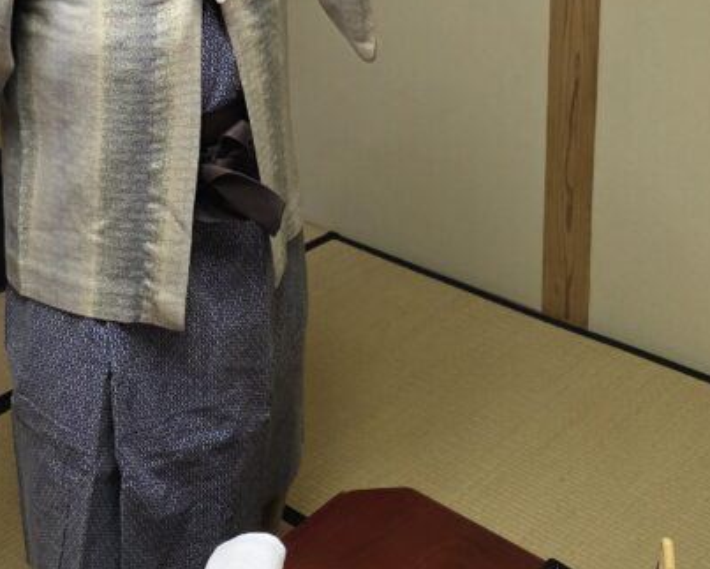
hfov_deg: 32.9
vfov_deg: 25.2
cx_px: 300
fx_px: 1199
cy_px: -21
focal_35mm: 57
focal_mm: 6.3
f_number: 1.7
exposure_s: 1/120
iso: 400
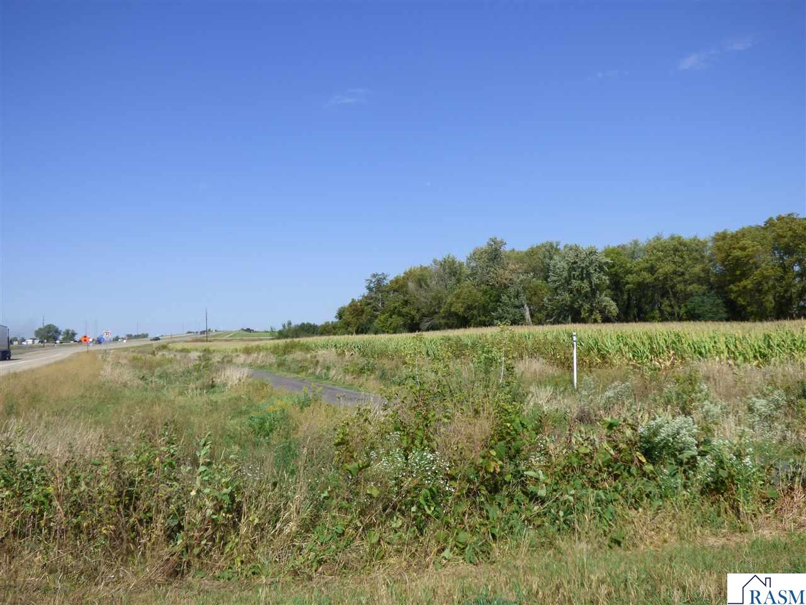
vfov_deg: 44.2
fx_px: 745
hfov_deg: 56.8
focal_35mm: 32
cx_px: 403
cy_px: 302
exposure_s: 1/1600
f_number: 3.3
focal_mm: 5.53
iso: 100
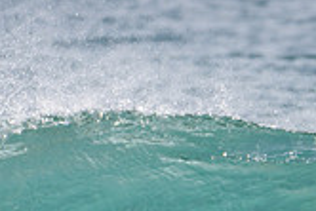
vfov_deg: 0.6
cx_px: 414
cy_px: 254
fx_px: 18836
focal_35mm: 2144
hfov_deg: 1.0
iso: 110
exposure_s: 1/2000
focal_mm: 500
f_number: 5.6
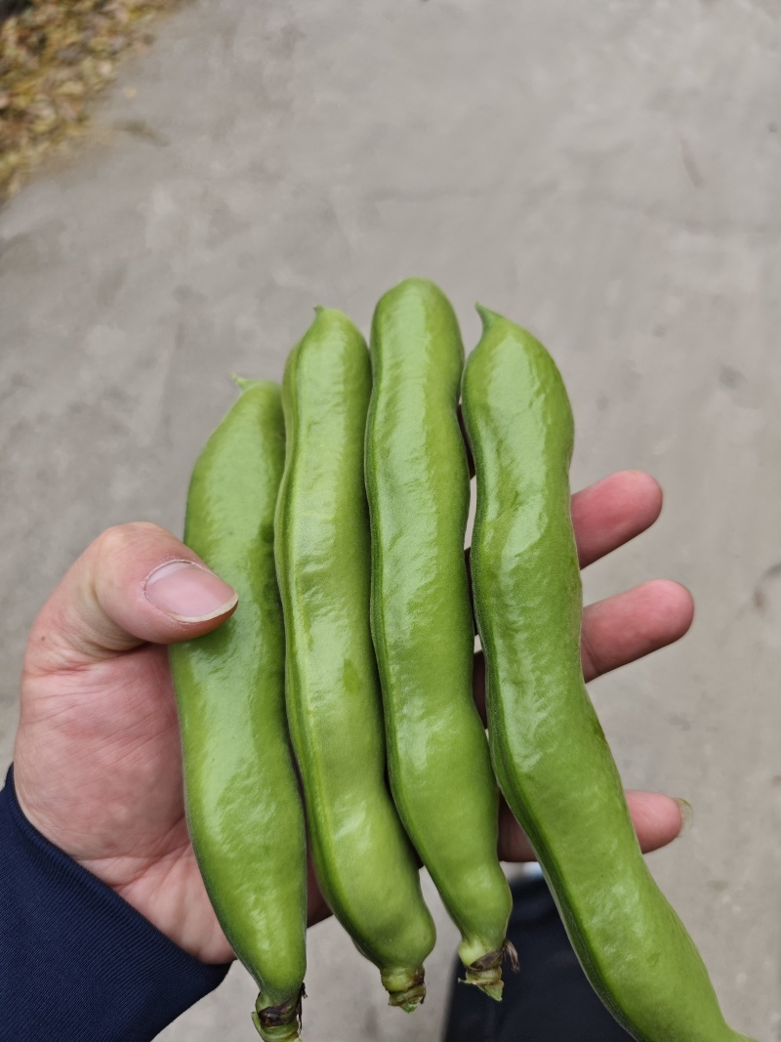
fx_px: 722
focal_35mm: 24
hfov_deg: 56.8
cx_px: 390
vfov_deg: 71.6
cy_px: 521
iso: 50
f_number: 1.6
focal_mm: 5.84
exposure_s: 1/360
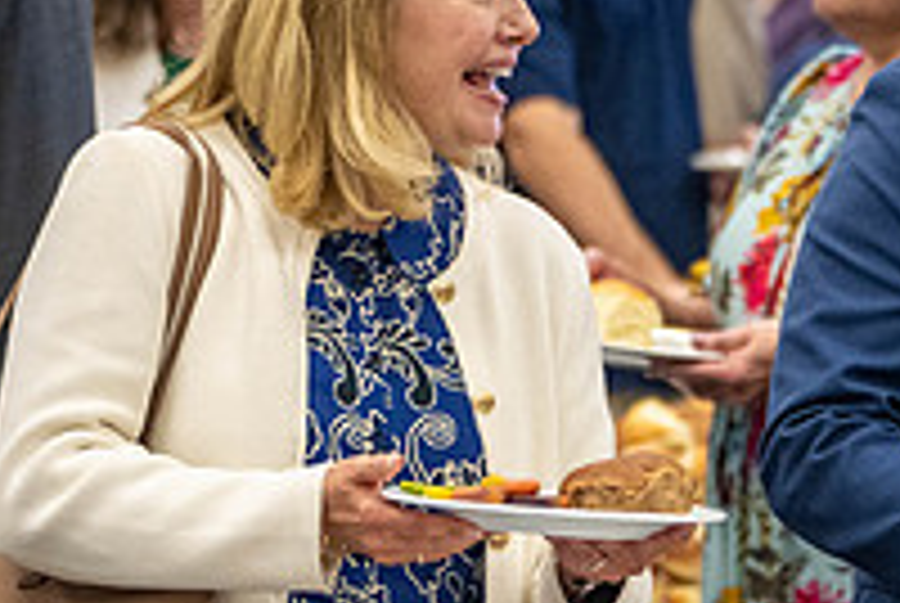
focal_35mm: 304
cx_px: 756
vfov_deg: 4.5
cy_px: 502
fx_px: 7611
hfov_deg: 6.8
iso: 2500
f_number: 2.8
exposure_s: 1/250
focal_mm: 105
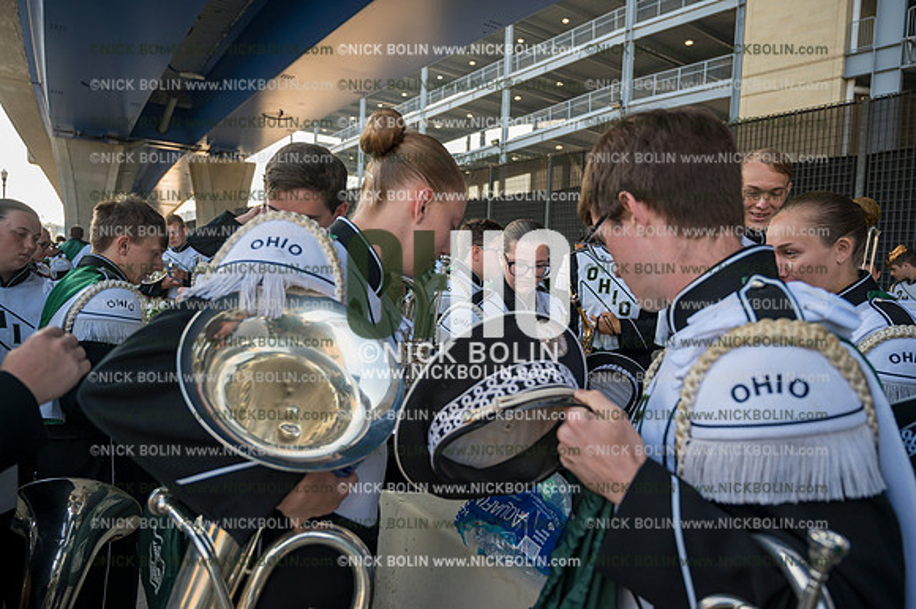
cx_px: 458
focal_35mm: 24
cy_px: 304
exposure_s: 1/320
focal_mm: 24
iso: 200
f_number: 4
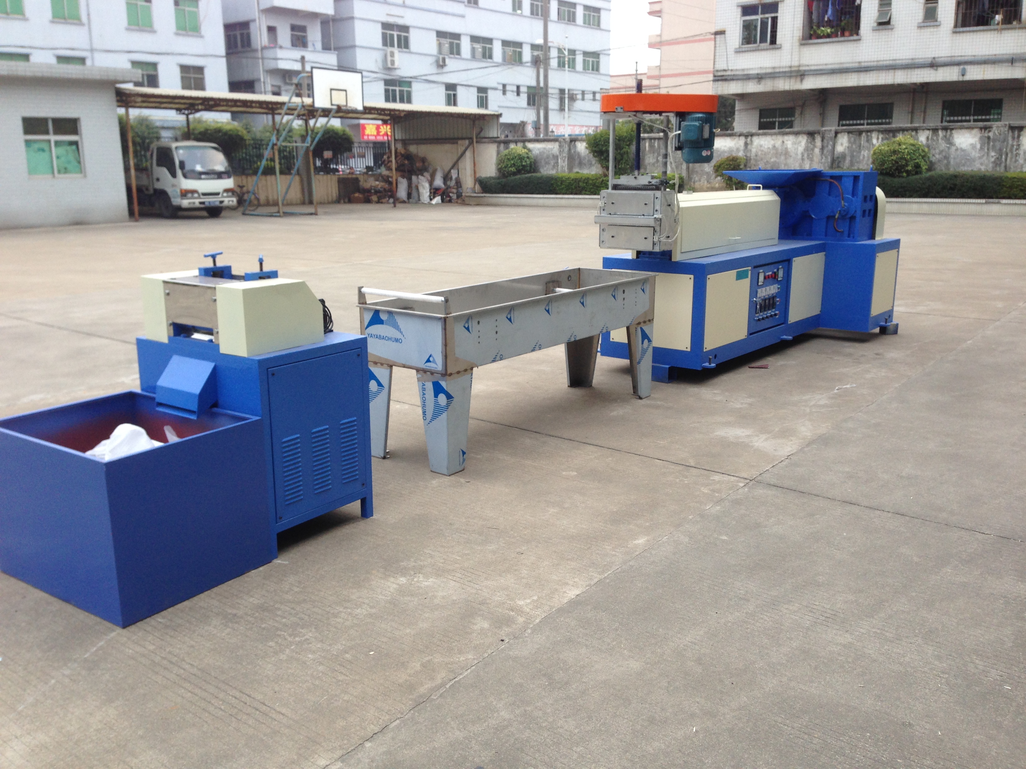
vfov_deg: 42.9
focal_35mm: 33
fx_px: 978
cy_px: 384
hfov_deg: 55.4
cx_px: 513
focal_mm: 4.12
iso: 50
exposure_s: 1/60
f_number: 2.4
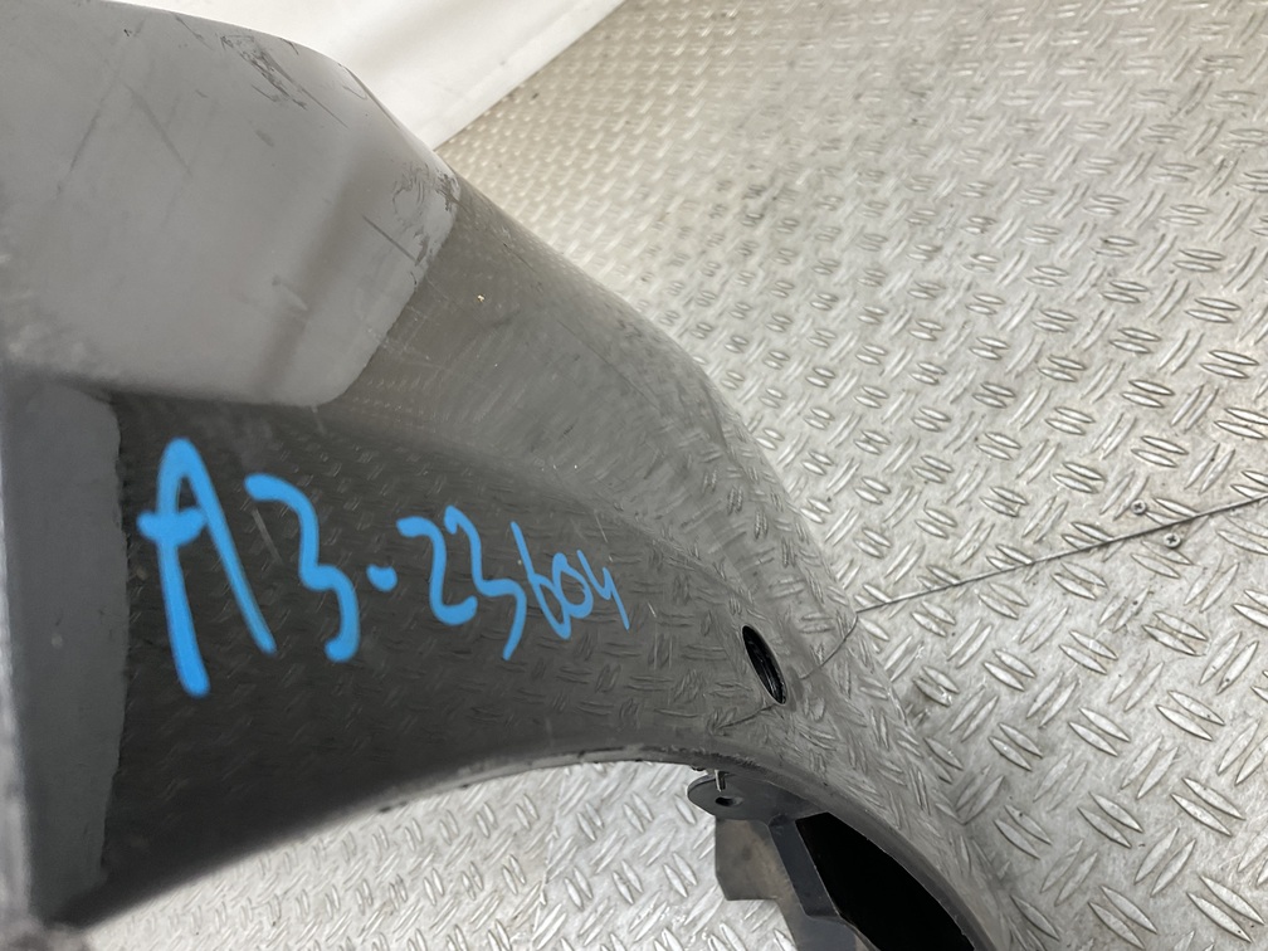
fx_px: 1062
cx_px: 634
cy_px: 476
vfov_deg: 48.2
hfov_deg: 61.7
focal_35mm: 29
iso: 50
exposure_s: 1/100
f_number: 1.8
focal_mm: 3
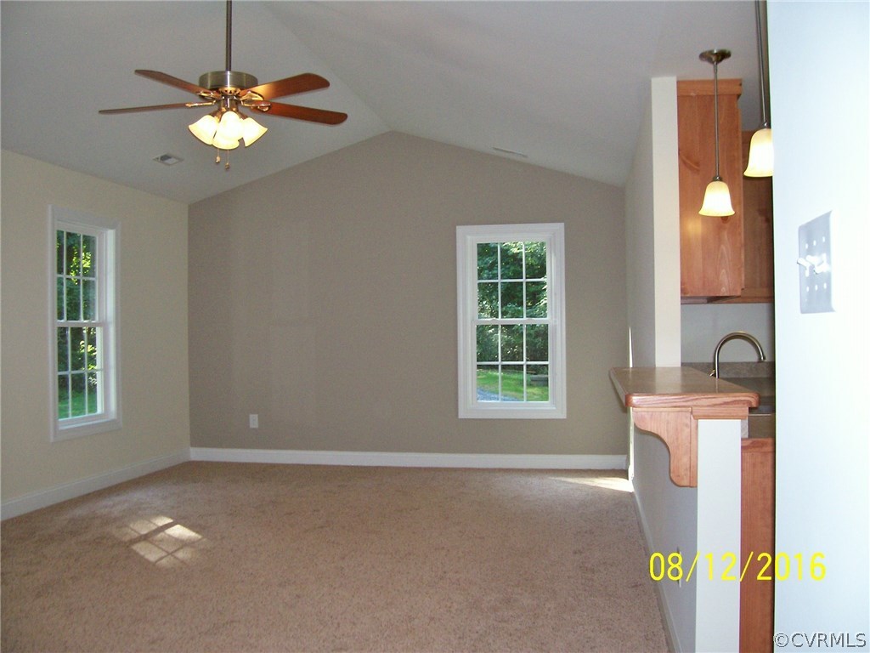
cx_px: 435
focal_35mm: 34
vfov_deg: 41.8
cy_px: 326
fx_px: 855
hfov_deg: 54.0
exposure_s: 1/112
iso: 140
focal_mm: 5.6
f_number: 2.7
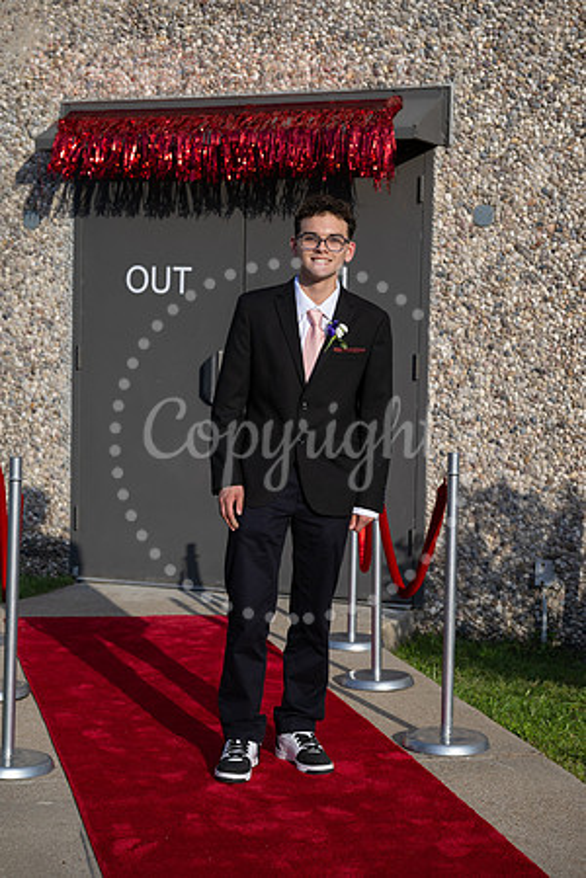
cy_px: 439
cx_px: 293
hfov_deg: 20.0
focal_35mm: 68
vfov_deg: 29.7
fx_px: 1660
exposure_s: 1/2000
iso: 320
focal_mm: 68
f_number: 5
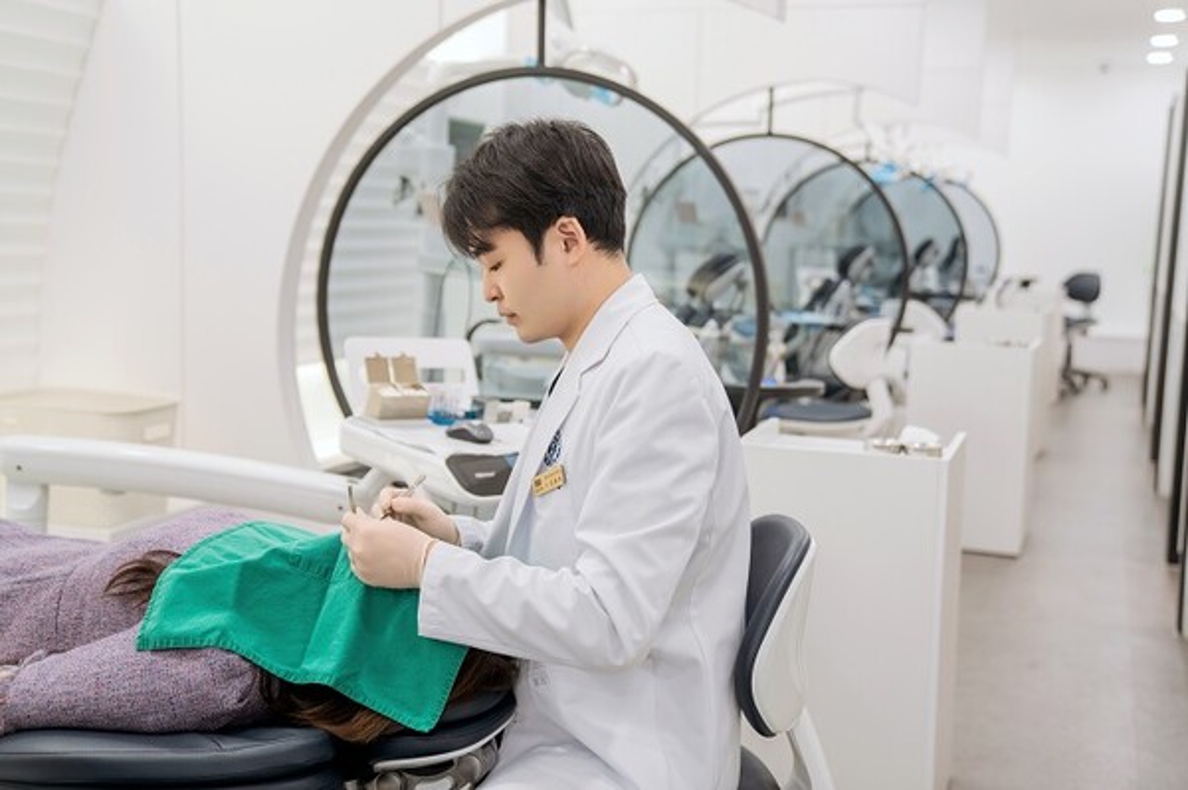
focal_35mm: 45
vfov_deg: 29.8
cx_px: 594
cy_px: 395
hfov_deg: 43.6
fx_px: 1484
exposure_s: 1/60
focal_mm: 45
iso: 250
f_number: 2.8
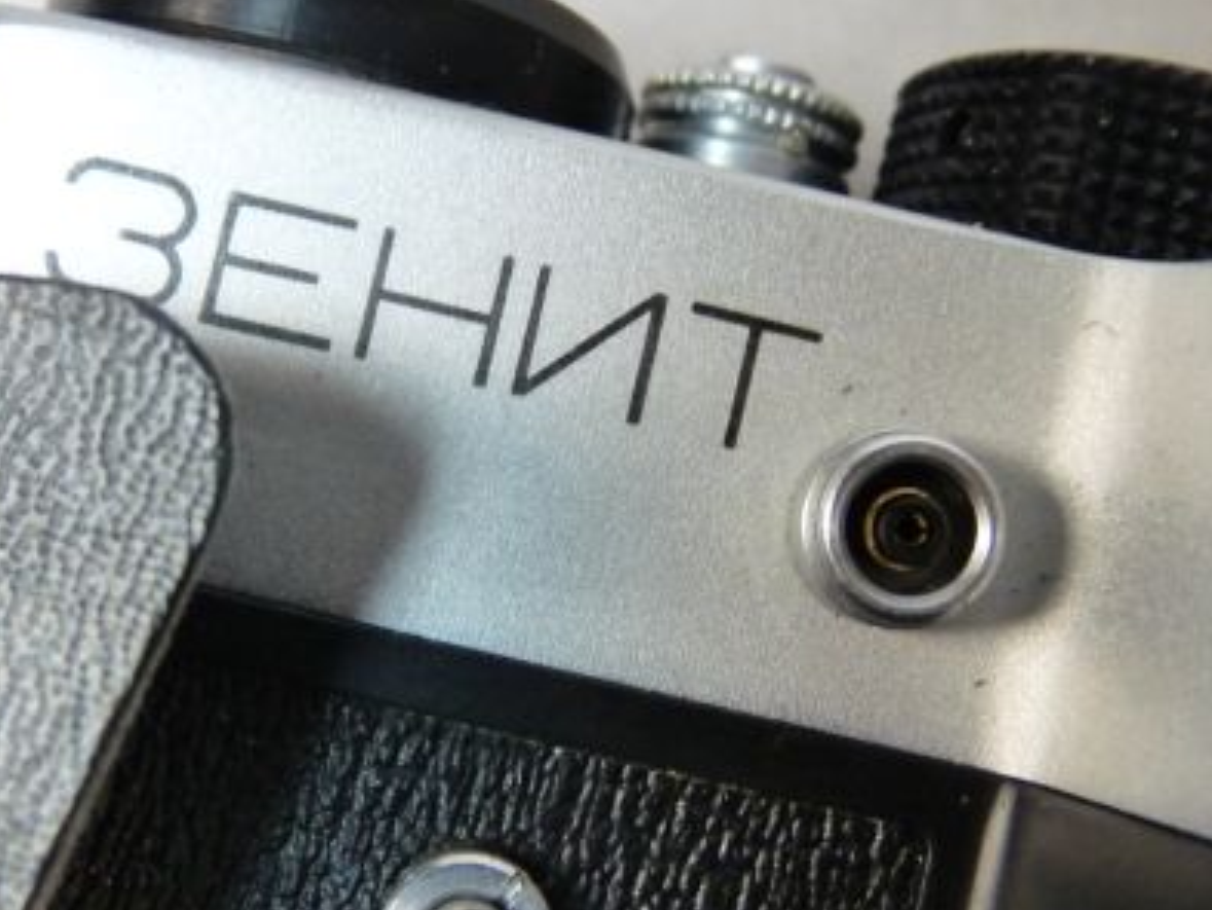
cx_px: 552
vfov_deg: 26.6
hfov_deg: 34.9
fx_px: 1926
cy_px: 457
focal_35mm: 55
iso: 400
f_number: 2.8
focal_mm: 4.8
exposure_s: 1/20
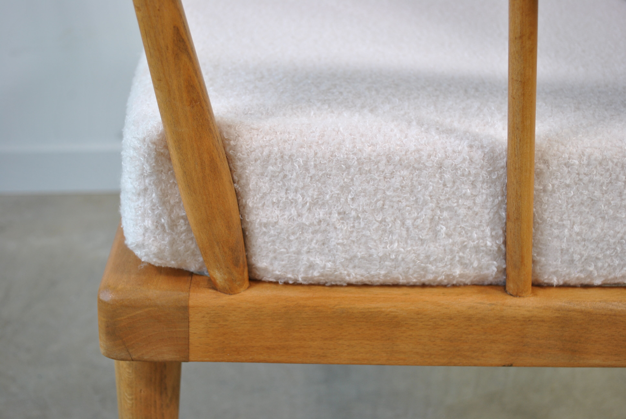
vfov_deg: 25.8
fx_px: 914
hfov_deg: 37.8
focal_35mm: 52
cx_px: 313
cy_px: 210
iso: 200
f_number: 5
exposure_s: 1/50
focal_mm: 35
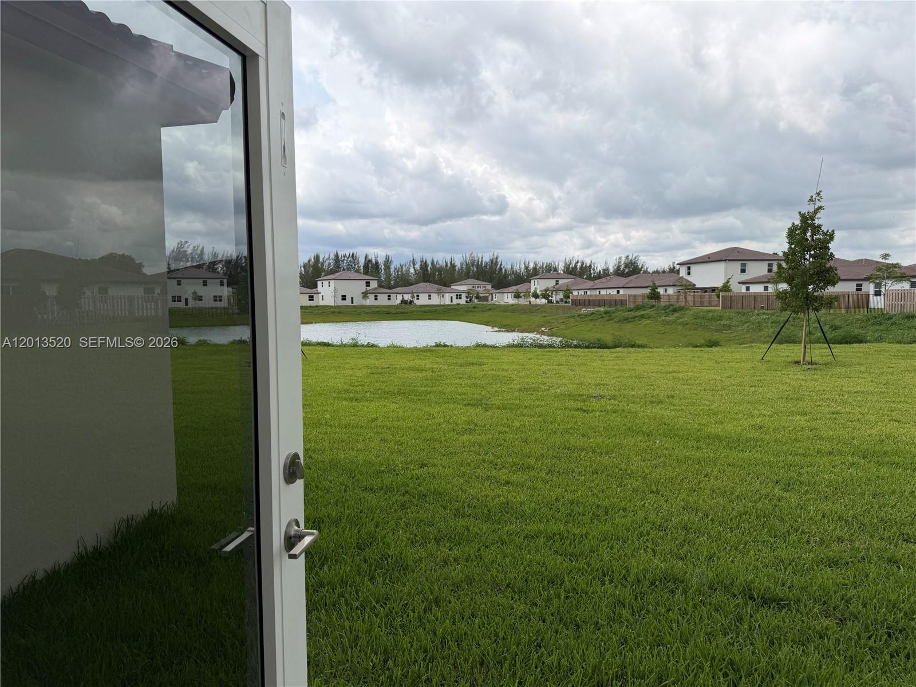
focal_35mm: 24
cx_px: 458
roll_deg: +1.5
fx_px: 635
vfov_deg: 56.8
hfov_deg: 71.6
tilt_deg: -4.3
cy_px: 344
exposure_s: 1/6173
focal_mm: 6.76
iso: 80
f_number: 1.78
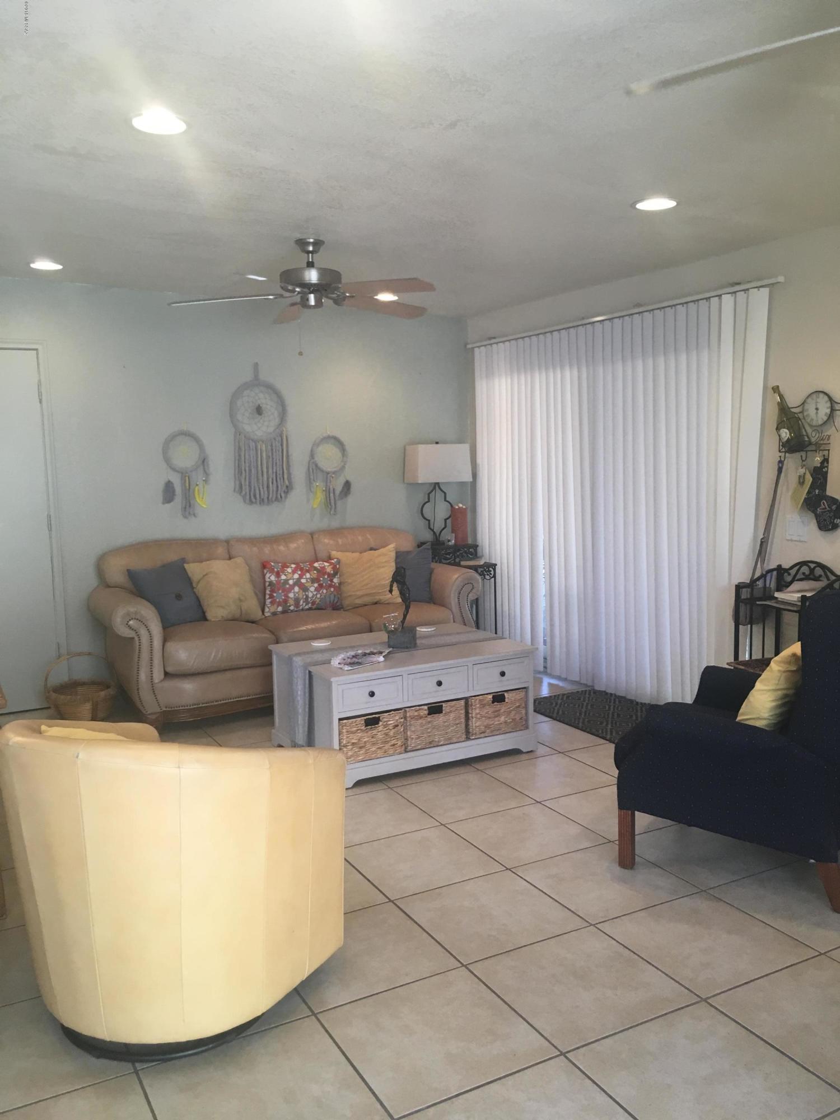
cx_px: 420
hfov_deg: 48.2
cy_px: 560
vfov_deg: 61.7
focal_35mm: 29
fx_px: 938
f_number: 2.2
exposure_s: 1/30
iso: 40
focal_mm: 4.15
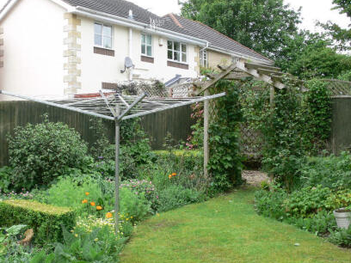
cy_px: 159
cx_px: 127
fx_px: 507
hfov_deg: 37.9
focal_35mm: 50
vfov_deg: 29.0
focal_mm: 7.4
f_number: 5
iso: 80
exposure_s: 1/125
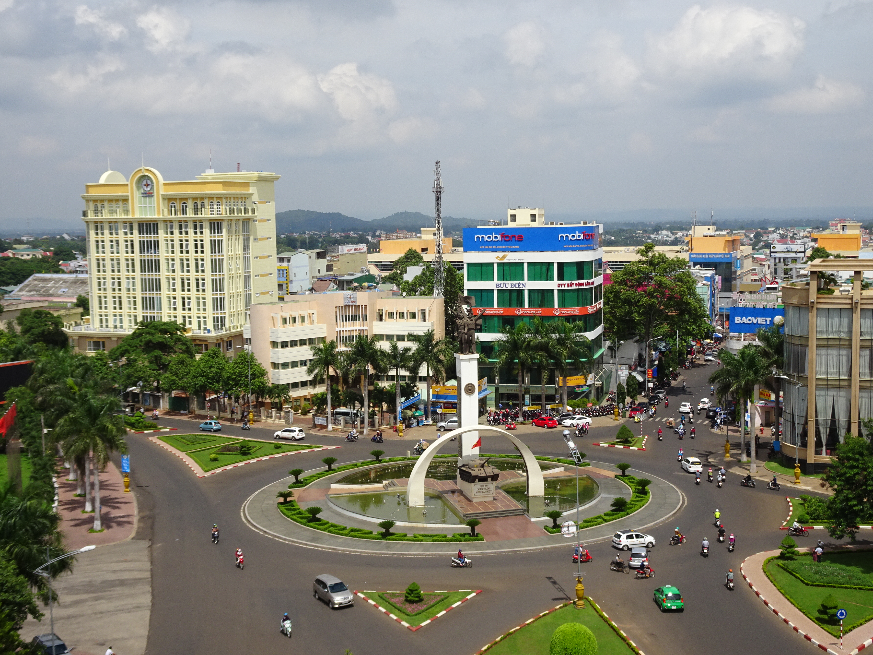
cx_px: 445
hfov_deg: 42.1
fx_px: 1135
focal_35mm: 45
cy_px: 322
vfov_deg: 32.2
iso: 80
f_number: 4.5
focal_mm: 7.58
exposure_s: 1/1000
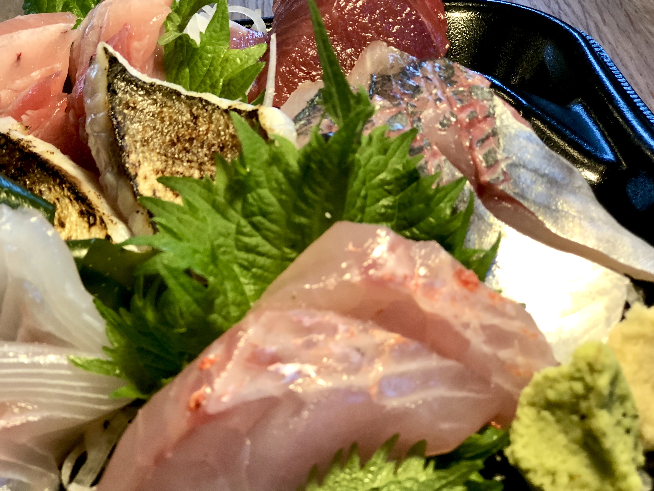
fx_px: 1379
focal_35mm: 73
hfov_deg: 26.6
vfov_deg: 20.2
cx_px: 255
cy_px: 217
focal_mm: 6.6
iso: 40
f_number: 2.8
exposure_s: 1/30
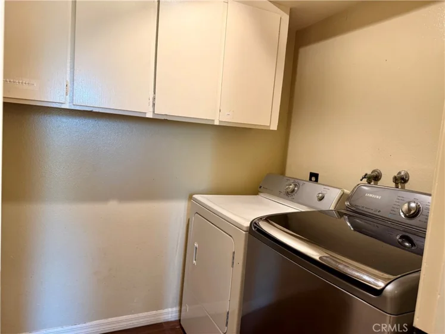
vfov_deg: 56.8
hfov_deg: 71.6
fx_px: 308
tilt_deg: -3.8
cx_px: 222
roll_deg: -5.0
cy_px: 167
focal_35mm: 24
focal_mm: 6.76
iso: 250
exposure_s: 1/60
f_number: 1.78
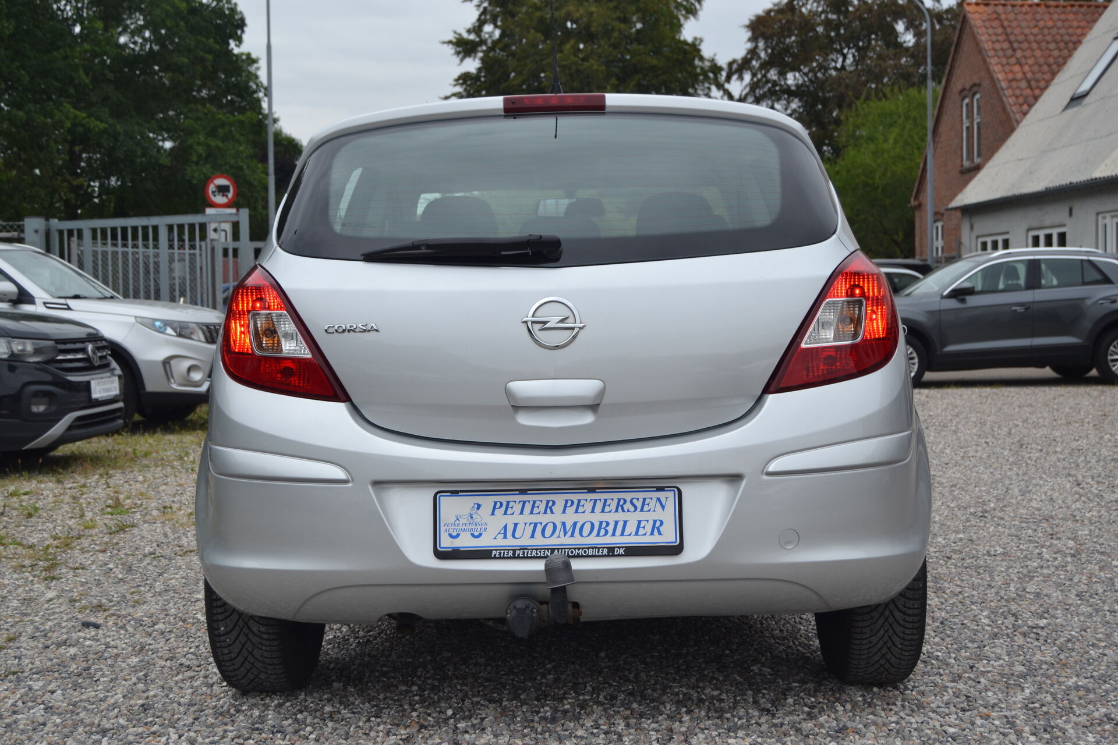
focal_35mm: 46
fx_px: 1444
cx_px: 559
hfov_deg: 42.3
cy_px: 372
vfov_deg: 28.9
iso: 100
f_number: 5.6
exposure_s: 1/125
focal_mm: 31
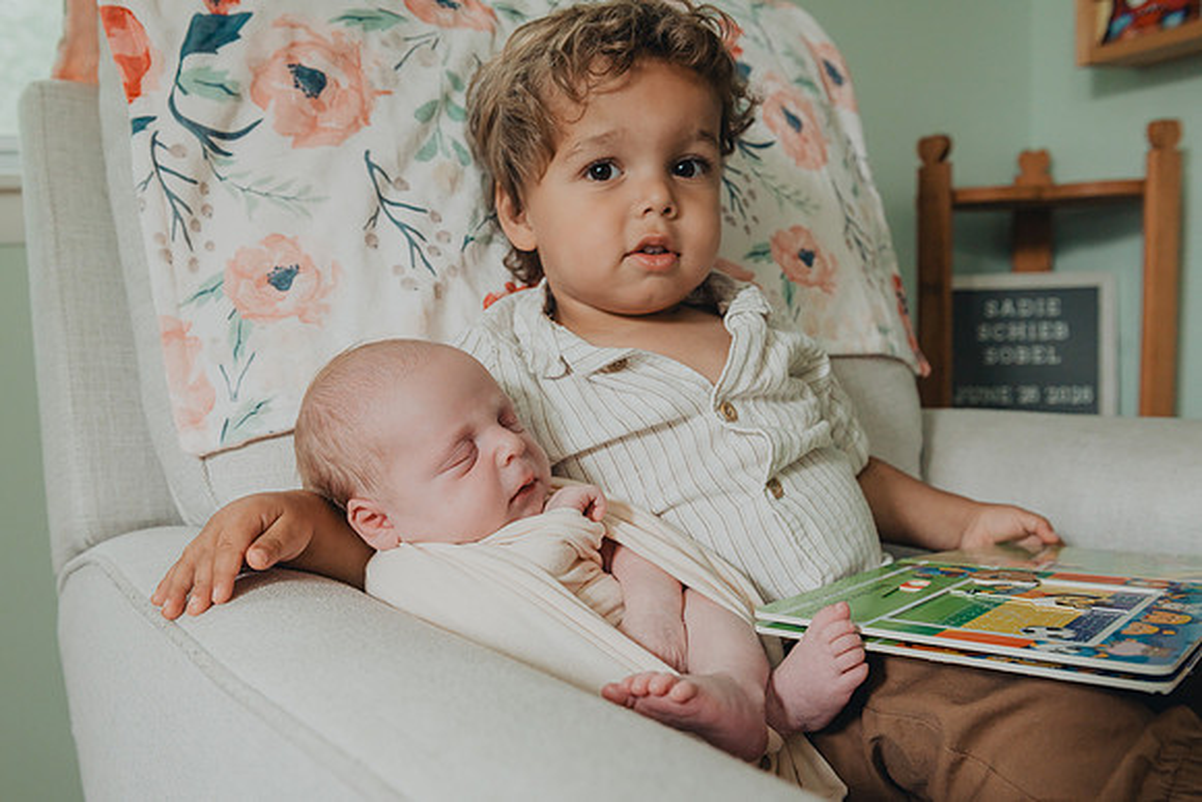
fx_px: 1148
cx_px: 548
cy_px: 424
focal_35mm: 34
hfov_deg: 55.2
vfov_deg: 38.5
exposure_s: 1/100
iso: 3200
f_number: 5
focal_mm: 31
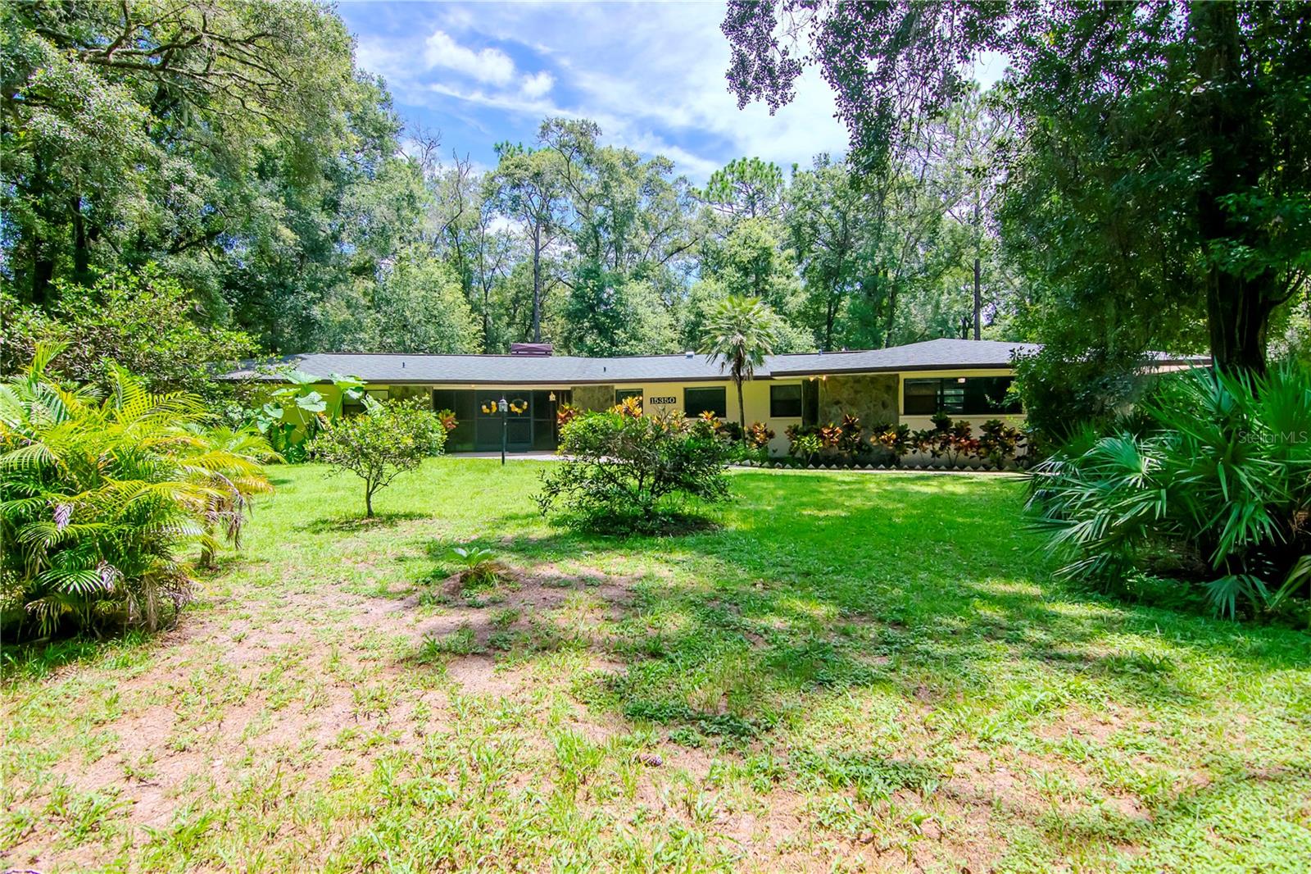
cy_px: 437
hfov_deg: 95.0
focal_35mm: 16
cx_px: 656
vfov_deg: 72.0
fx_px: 601
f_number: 7.1
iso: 500
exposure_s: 1/1250
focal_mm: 11
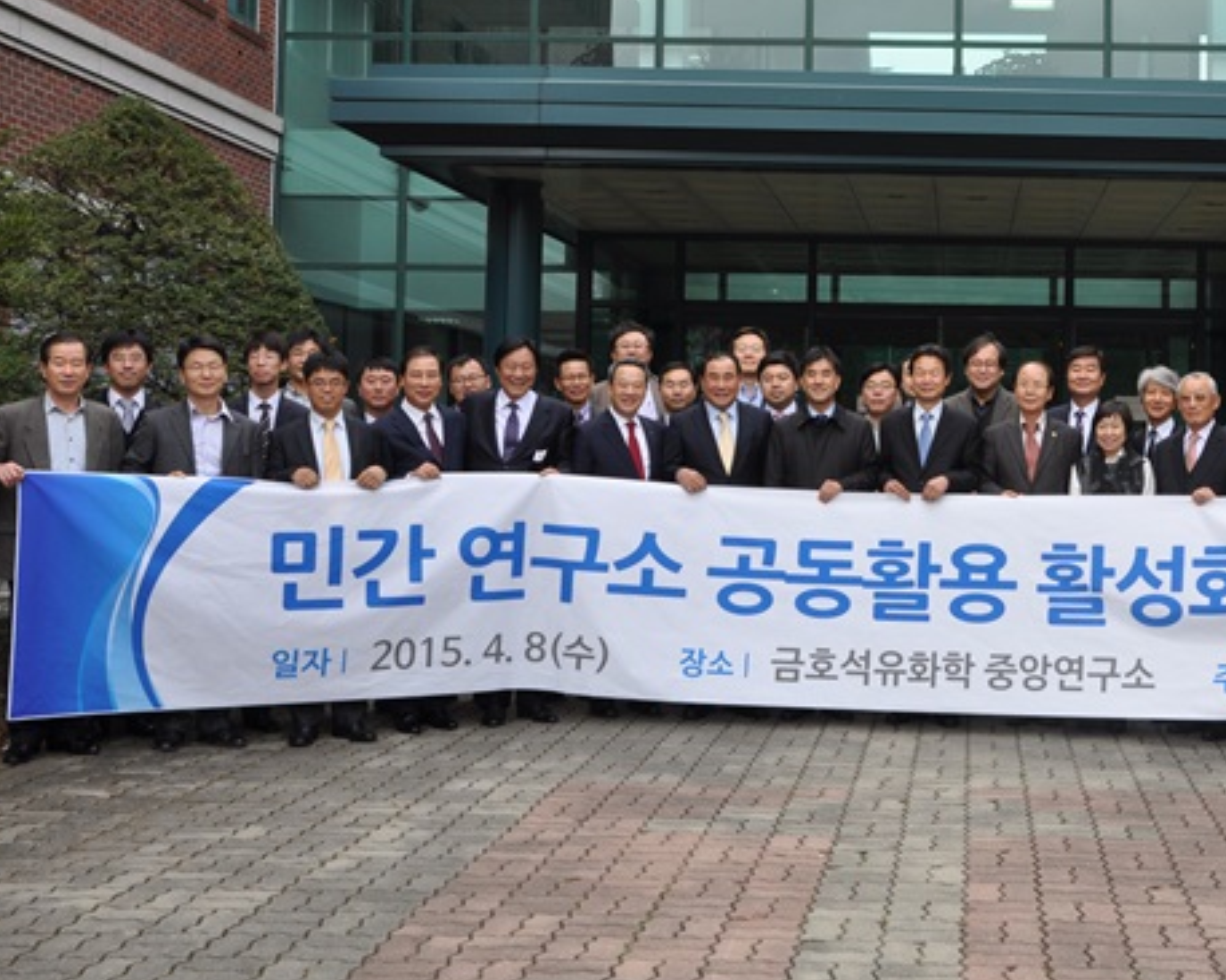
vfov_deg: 29.5
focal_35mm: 51
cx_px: 970
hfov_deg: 35.5
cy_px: 355
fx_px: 1850
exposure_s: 1/60
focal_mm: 22
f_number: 8
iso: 200
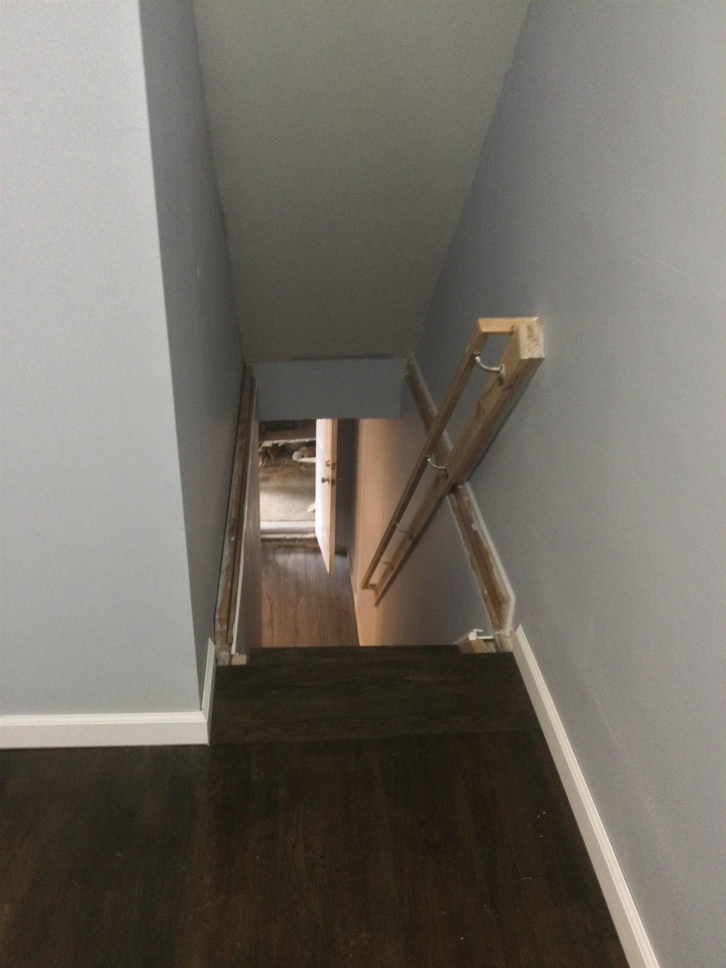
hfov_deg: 45.4
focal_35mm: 31
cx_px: 363
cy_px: 484
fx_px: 867
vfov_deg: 58.4
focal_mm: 3.3
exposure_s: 1/17
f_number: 2.4
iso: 200
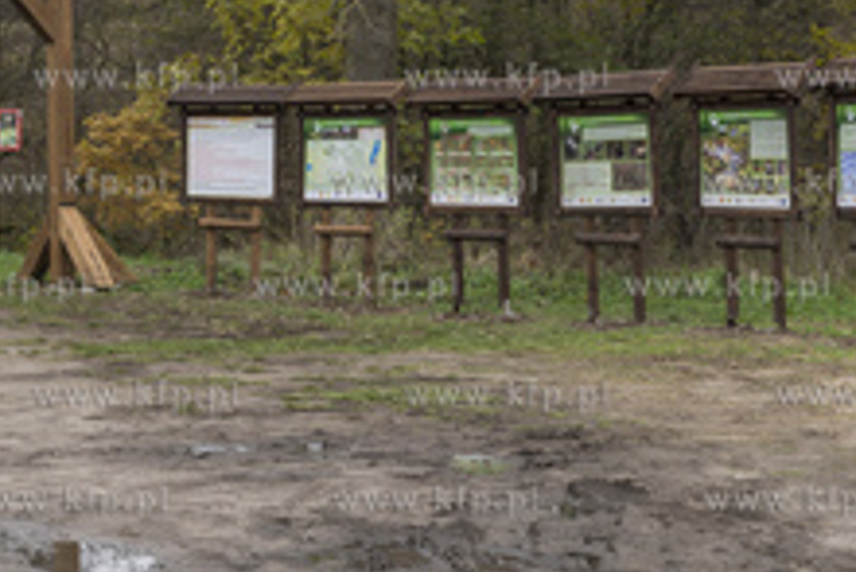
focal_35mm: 100
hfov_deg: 20.3
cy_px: 130
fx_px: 2379
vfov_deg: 13.7
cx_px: 272
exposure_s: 1/250
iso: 400
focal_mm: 55
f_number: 4.5
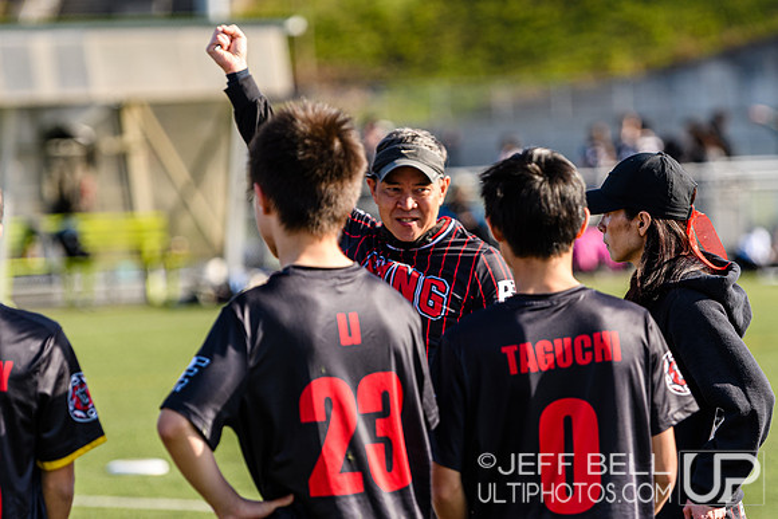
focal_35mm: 271
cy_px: 229
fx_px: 5857
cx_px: 432
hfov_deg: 7.6
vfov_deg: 5.1
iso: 160
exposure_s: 1/1250
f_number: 3.2
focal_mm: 160
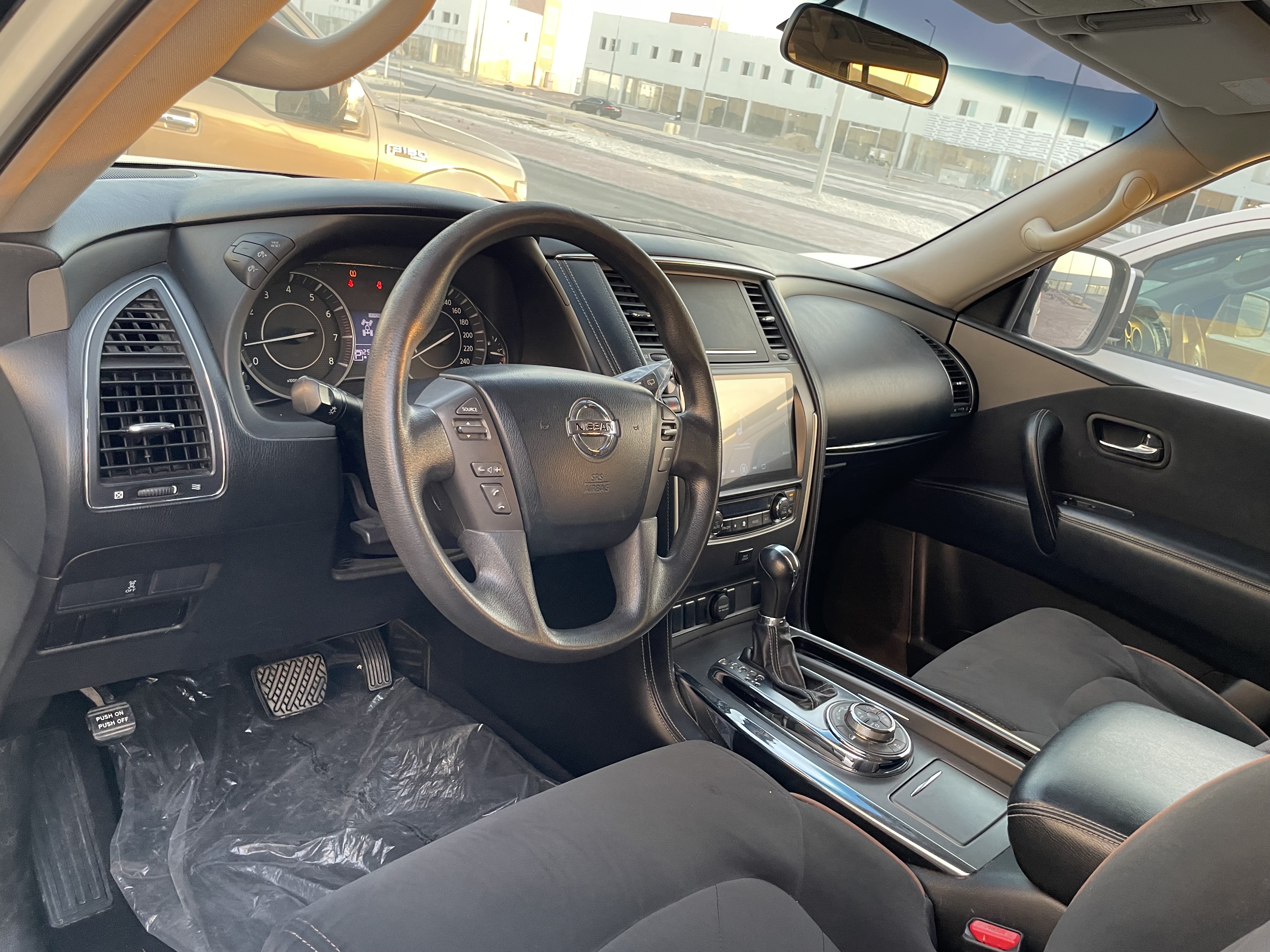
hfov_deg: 67.3
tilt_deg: -20.4
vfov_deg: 53.1
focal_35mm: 26
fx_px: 954
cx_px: 635
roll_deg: -12.2
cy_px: 476
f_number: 1.6
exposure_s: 1/97
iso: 125
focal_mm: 4.2
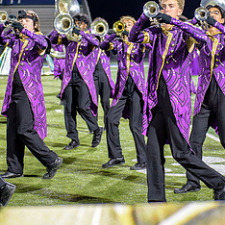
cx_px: 128
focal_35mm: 156
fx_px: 1147
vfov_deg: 11.2
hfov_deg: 11.2
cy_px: 62
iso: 2800
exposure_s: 1/400
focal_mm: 70
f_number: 2.8
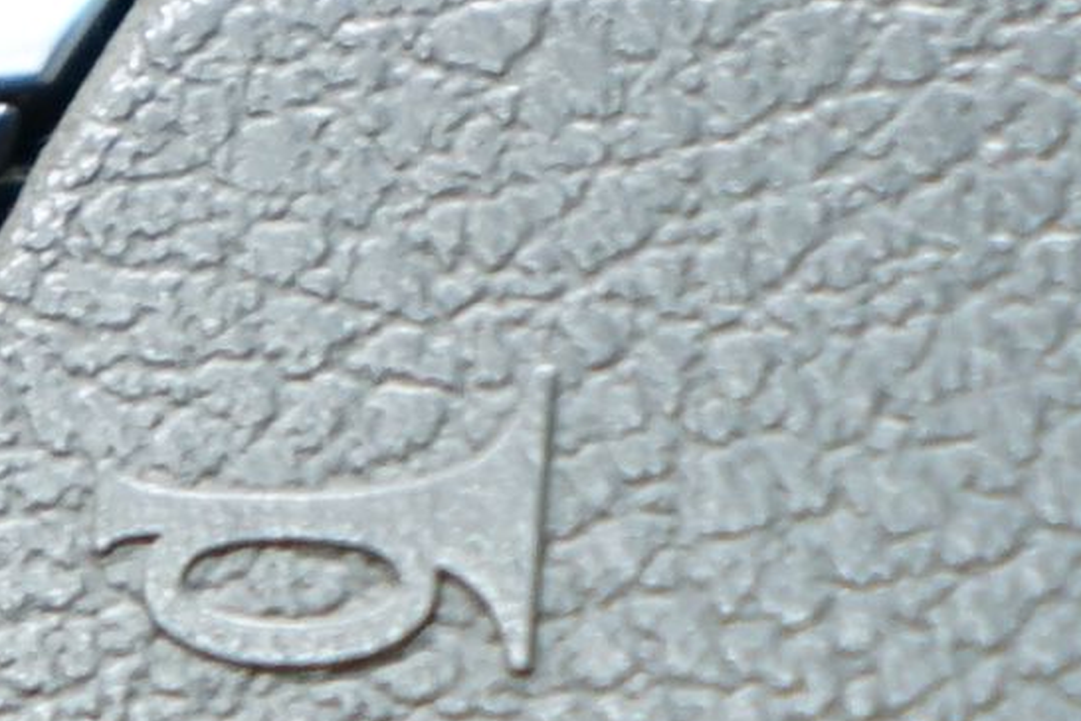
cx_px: -929
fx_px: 15163
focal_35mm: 505
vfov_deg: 2.7
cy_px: 493
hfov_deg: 4.0
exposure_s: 1/20
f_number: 4.5
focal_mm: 70
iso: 800
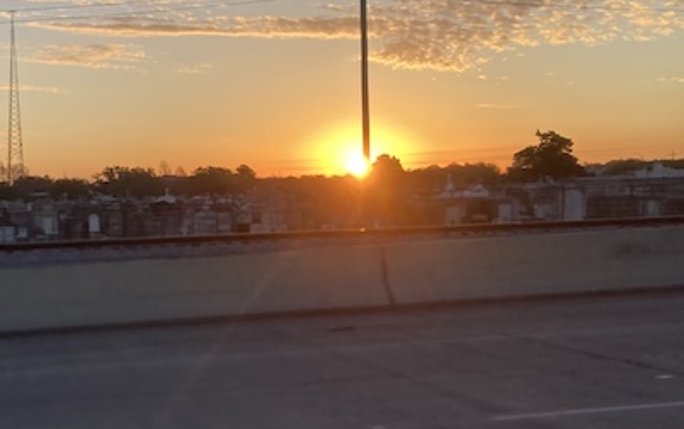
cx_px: 77
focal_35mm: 59
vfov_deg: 22.0
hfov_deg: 32.9
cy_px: 211
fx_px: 1101
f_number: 1.8
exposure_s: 1/120
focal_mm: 3.99
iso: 32
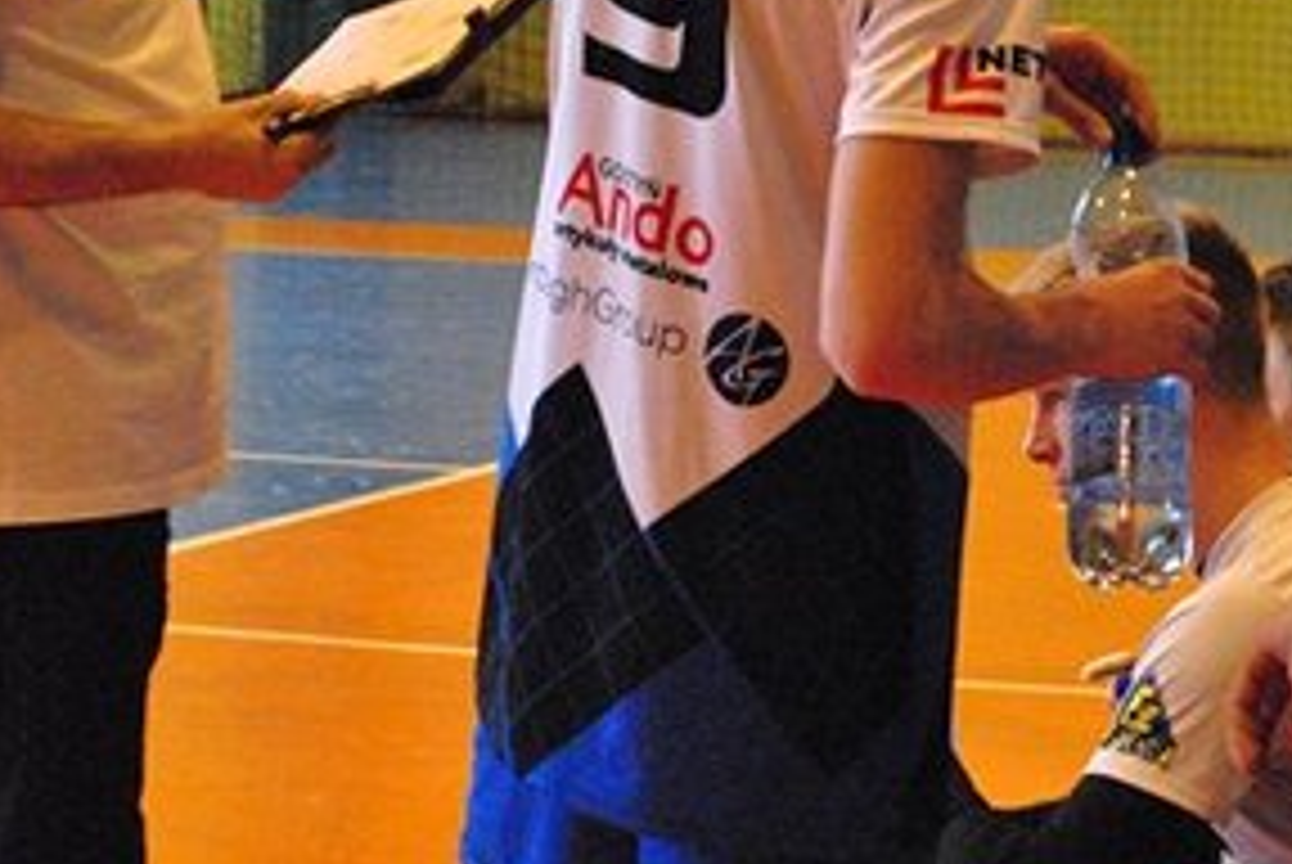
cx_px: 986
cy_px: 119
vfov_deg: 7.3
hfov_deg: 11.0
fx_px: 6723
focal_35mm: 187
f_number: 5.6
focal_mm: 55
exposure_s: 1/100
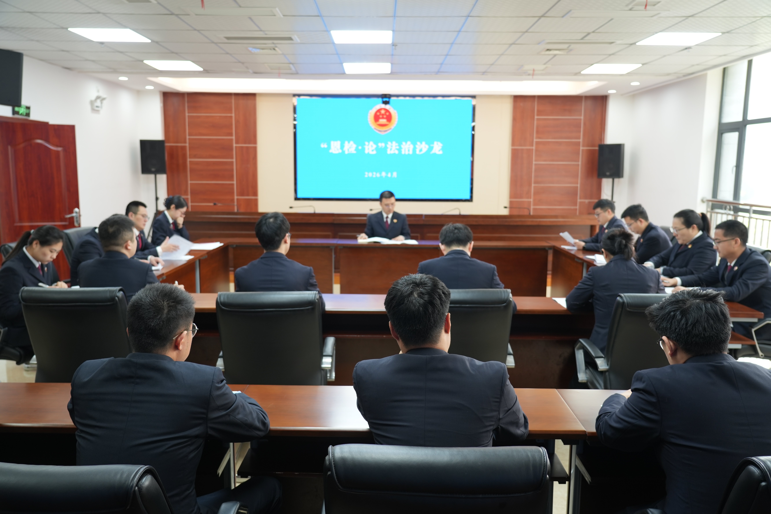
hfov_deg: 63.7
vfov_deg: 45.0
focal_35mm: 29
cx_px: 386
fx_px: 621
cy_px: 257
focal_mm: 29
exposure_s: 1/30
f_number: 4
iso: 320
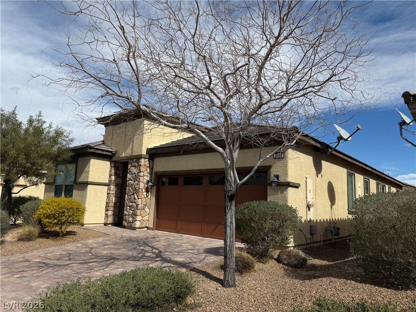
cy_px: 156
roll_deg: -2.2
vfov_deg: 56.8
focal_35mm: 24
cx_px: 208
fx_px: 288
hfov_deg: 71.6
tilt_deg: +9.8
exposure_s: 1/7353
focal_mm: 6.76
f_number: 1.78
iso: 80
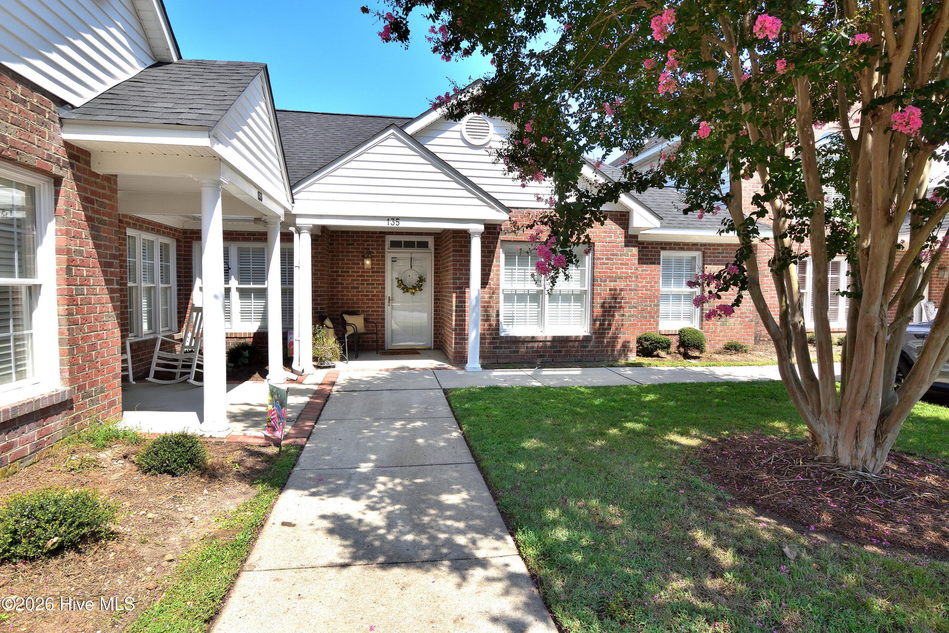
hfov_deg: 85.4
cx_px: 474
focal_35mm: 20
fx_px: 514
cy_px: 316
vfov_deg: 63.2
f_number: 10
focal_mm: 13
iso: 400
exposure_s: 1/320
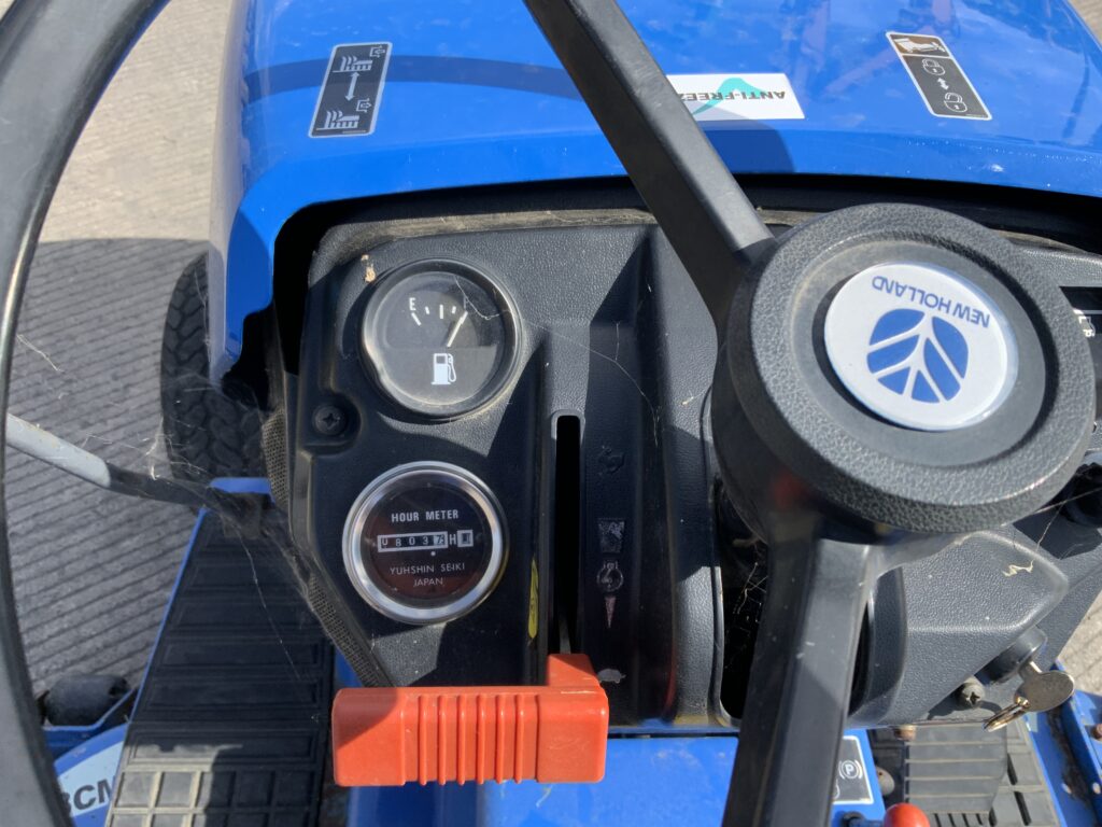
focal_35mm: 29
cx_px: 551
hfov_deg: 61.7
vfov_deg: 48.2
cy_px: 414
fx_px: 923
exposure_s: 1/674
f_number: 1.8
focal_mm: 3
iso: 16
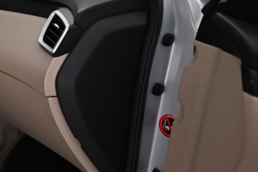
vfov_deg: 20.0
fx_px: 487
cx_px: -87
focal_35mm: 68
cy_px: 63
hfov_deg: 25.2
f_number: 4
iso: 2500
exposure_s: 1/125
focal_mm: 24
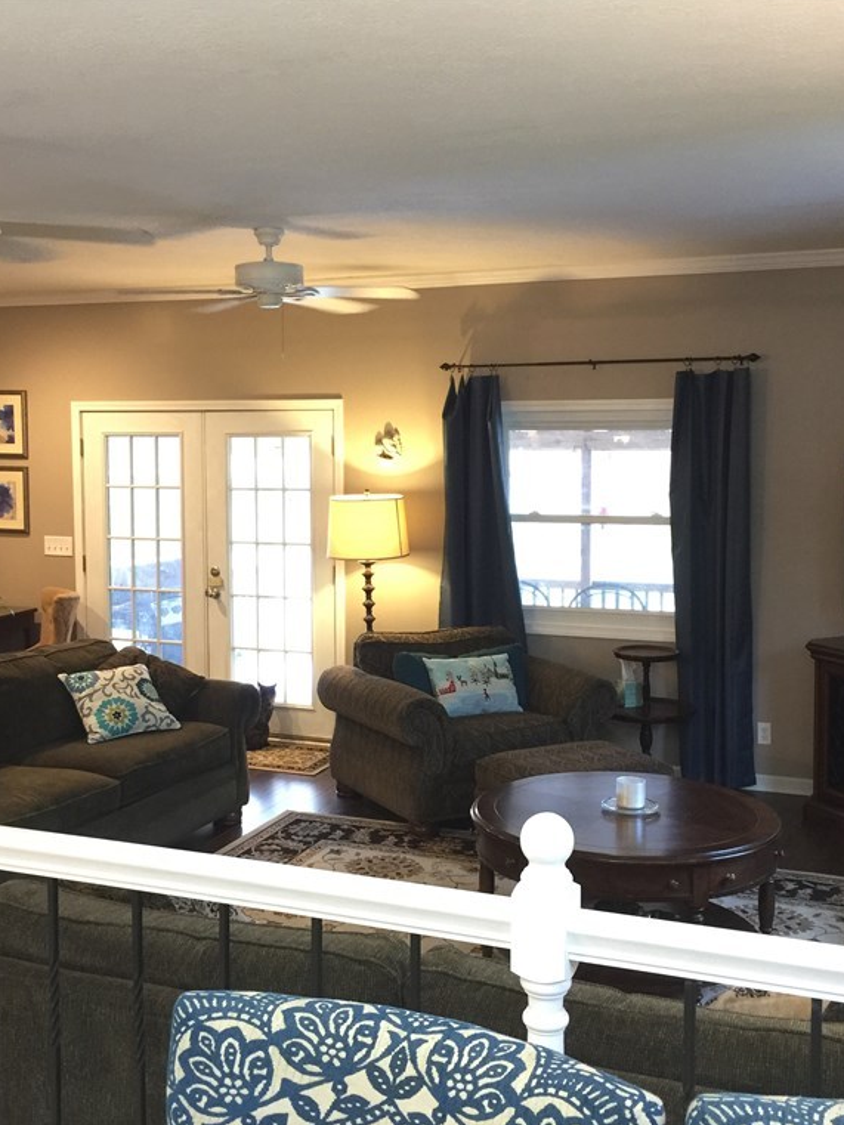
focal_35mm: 39
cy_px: 560
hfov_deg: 36.8
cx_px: 411
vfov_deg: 47.9
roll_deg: -0.3
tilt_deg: -5.8
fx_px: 1267
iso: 125
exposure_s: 1/8
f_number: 2.2
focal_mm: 4.15
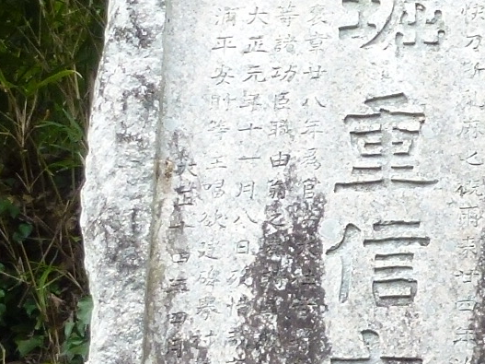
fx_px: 3334
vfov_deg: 6.1
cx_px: 387
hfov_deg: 8.3
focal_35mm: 238
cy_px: 656
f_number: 4.1
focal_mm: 8.7
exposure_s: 1/80
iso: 100
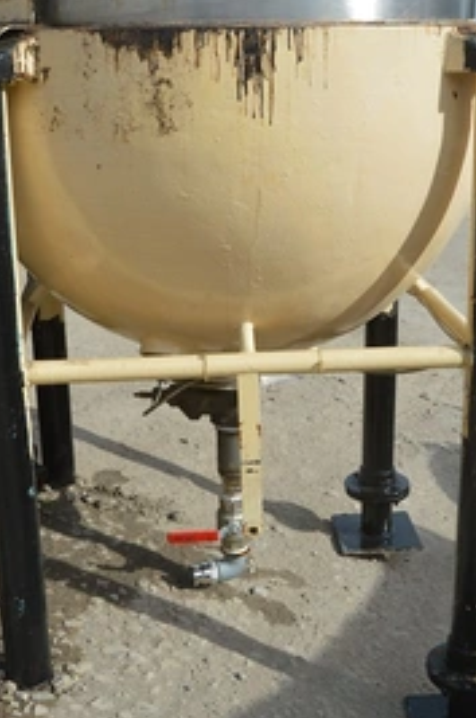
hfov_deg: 26.0
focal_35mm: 52
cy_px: 336
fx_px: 1030
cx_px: 239
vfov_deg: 38.4
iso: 100
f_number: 9
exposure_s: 1/320
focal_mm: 23
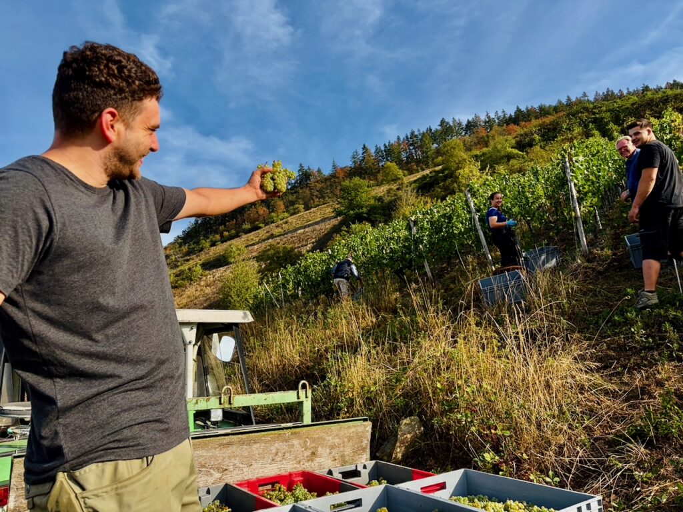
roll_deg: +9.0
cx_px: 342
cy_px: 256
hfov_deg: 67.3
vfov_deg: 53.1
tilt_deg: +11.2
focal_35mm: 26
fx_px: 513
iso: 50
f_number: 1.6
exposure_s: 1/2451
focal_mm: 5.96
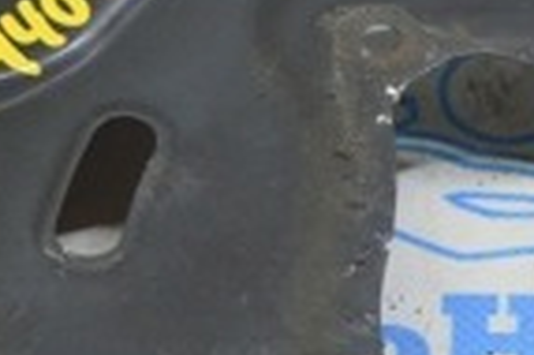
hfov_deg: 10.1
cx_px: 635
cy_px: 383
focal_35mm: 201
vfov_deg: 6.8
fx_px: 2978
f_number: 5.6
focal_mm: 30
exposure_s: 1/20
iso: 400
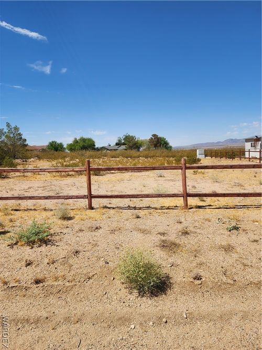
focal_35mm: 23
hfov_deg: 58.9
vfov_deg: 73.9
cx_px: 131
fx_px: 232
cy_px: 175
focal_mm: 6.4
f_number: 1.8
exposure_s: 1/1529
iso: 12
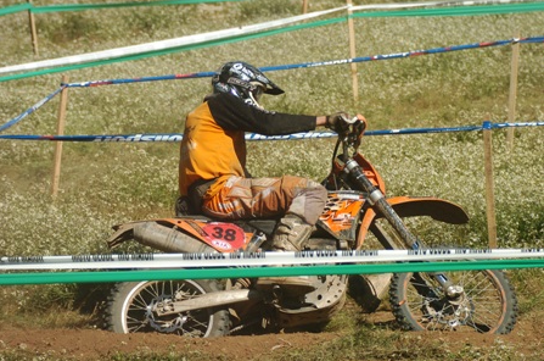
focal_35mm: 304
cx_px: 271
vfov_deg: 4.5
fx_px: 4584
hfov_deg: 6.8
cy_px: 182
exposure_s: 1/1600
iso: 400
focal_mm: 200
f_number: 5.6
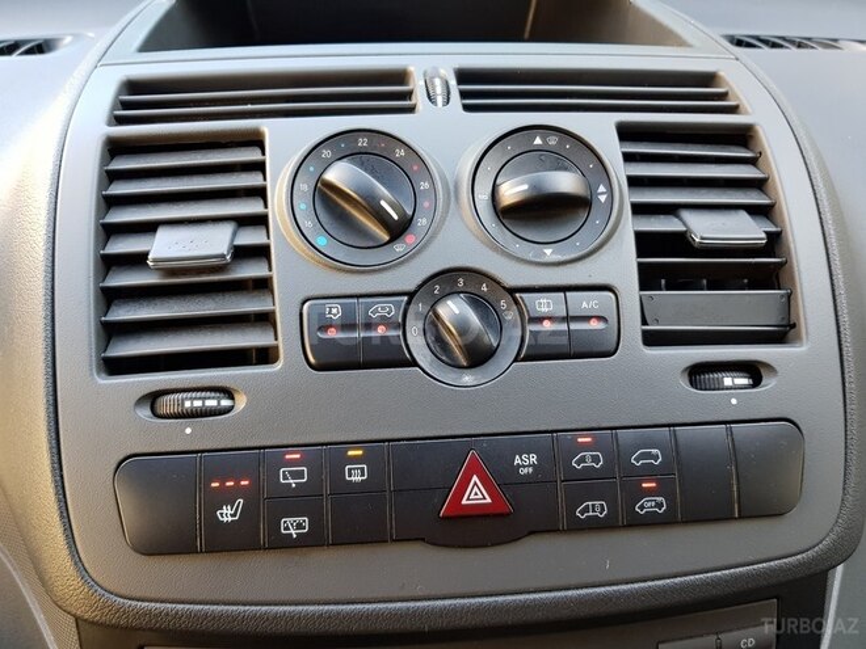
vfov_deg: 53.1
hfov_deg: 67.3
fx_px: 650
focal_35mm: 26
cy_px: 324
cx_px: 433
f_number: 1.7
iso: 100
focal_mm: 4.2
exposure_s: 1/50
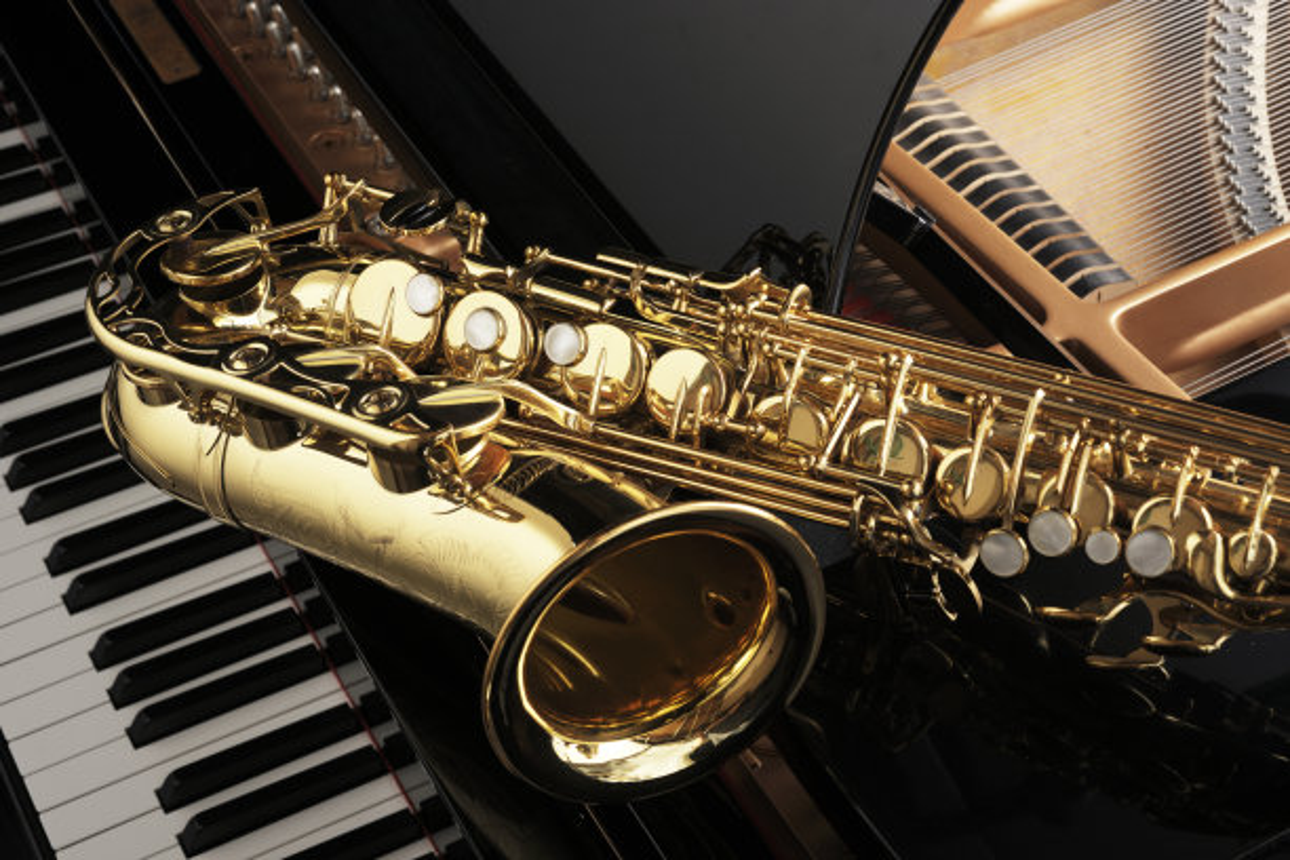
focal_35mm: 60
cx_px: 645
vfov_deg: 22.6
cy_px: 430
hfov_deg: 33.4
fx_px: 2150
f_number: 14
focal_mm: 60
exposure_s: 1/125
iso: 100
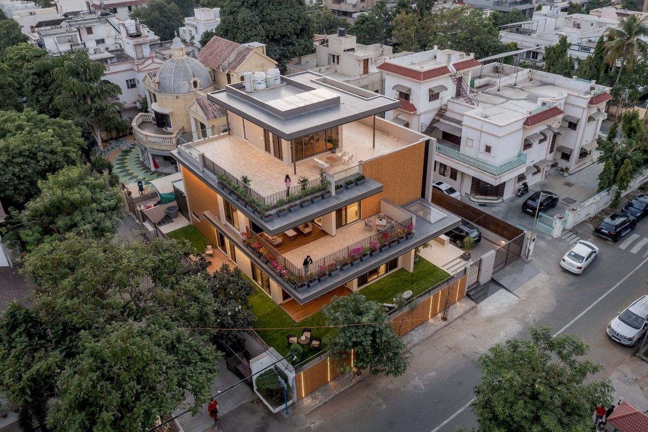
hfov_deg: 65.5
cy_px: 216
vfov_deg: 46.4
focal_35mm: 28
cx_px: 324
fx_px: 504
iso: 200
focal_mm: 10.26
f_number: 5.6
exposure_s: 1/13
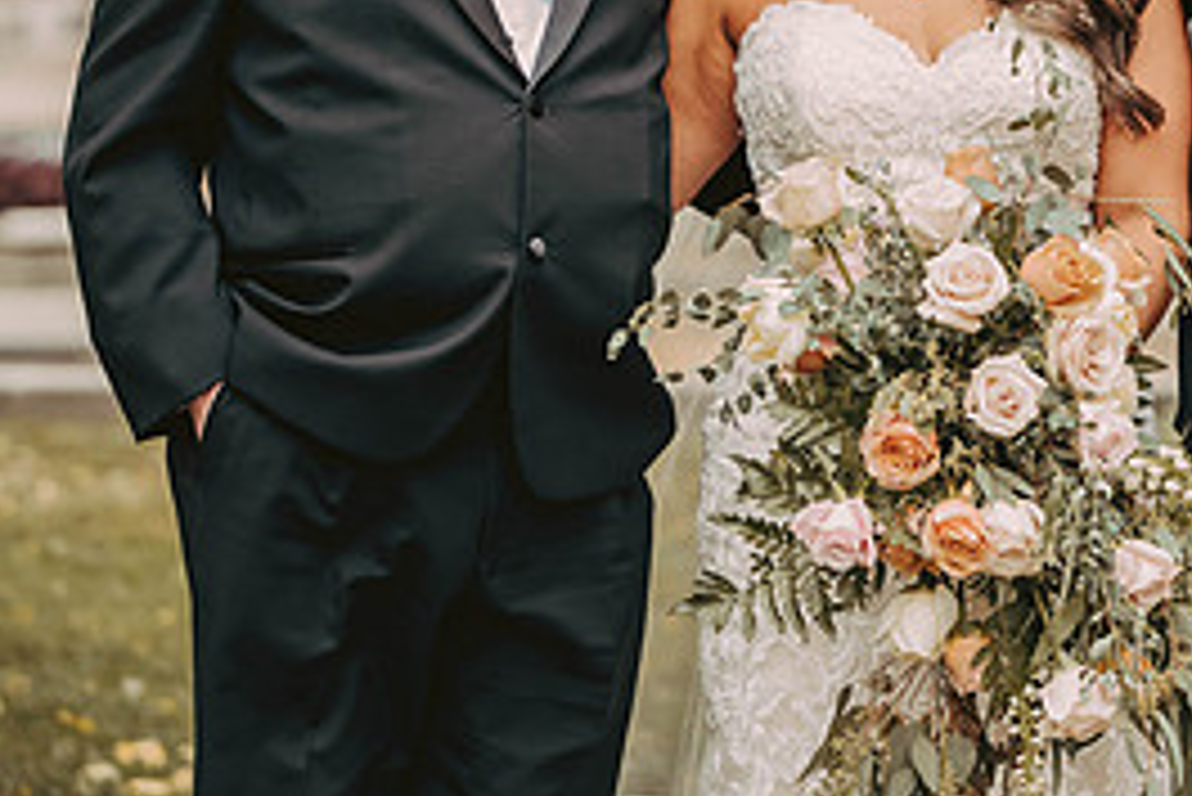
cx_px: 1084
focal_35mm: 223
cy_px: -52
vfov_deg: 6.1
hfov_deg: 9.2
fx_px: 7387
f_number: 3.2
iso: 800
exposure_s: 1/320
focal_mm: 102
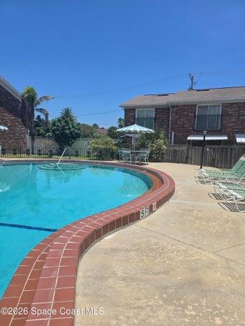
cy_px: 163
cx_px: 122
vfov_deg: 73.9
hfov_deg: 58.9
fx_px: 217
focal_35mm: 23
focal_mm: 6.3
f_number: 1.7
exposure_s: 1/1176
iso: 12
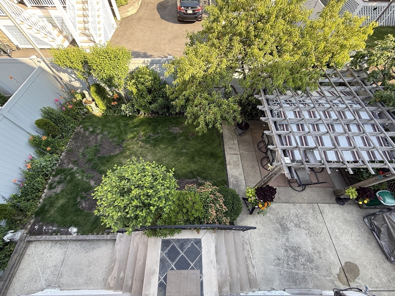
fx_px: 160
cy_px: 148
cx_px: 198
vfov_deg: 85.7
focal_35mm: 14
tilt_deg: -58.4
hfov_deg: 102.1
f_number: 2.2
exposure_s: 1/99
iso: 64
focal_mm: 2.22
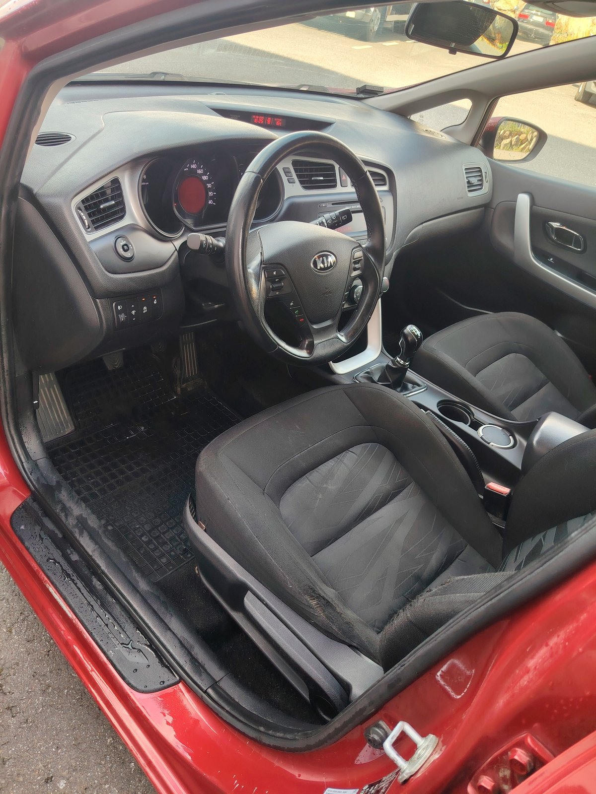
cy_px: 397
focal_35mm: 24
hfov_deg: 56.8
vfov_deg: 71.6
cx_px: 298
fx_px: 551
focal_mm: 5.25
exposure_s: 1/50
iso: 123
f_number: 1.75
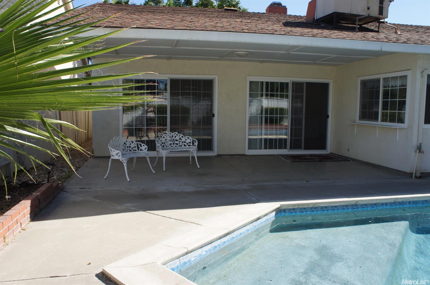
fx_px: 340
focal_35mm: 28
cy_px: 142
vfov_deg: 45.6
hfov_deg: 64.6
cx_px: 215
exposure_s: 1/320
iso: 200
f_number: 7.1
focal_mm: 19
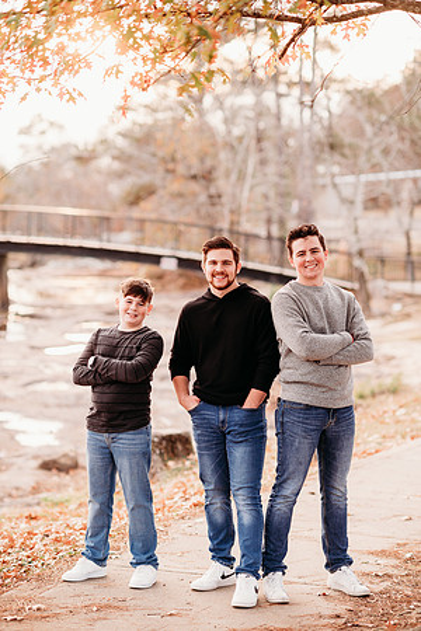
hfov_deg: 16.1
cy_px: 316
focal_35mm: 85
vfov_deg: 23.9
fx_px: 1491
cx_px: 210
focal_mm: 85
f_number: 2.2
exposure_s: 1/320
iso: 320
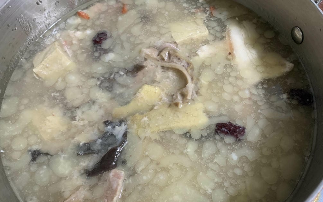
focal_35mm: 33
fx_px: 290
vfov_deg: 38.2
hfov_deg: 58.1
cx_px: 167
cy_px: 119
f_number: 1.8
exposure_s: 1/49
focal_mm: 4.25
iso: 200
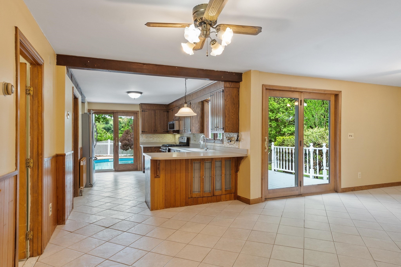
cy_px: 134
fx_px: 234
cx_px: 200
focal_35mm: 21
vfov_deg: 59.5
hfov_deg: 81.2
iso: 400
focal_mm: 14
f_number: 8
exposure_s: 1/4
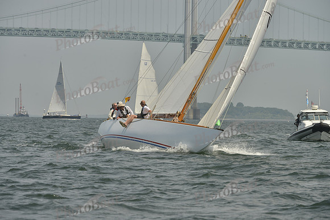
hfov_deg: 7.4
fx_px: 2567
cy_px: 110
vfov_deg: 4.9
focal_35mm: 280
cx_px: 165
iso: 280
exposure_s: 1/1000
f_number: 10
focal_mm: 280
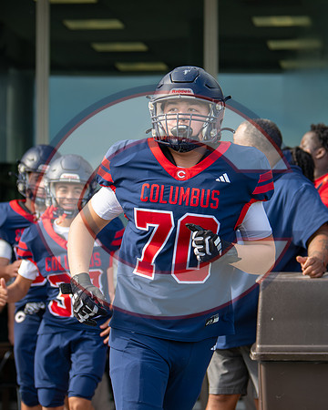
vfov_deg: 9.3
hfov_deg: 7.4
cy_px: 213
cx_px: 176
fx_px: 2523
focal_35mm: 208
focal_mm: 85
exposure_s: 1/1250
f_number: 2.8
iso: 360
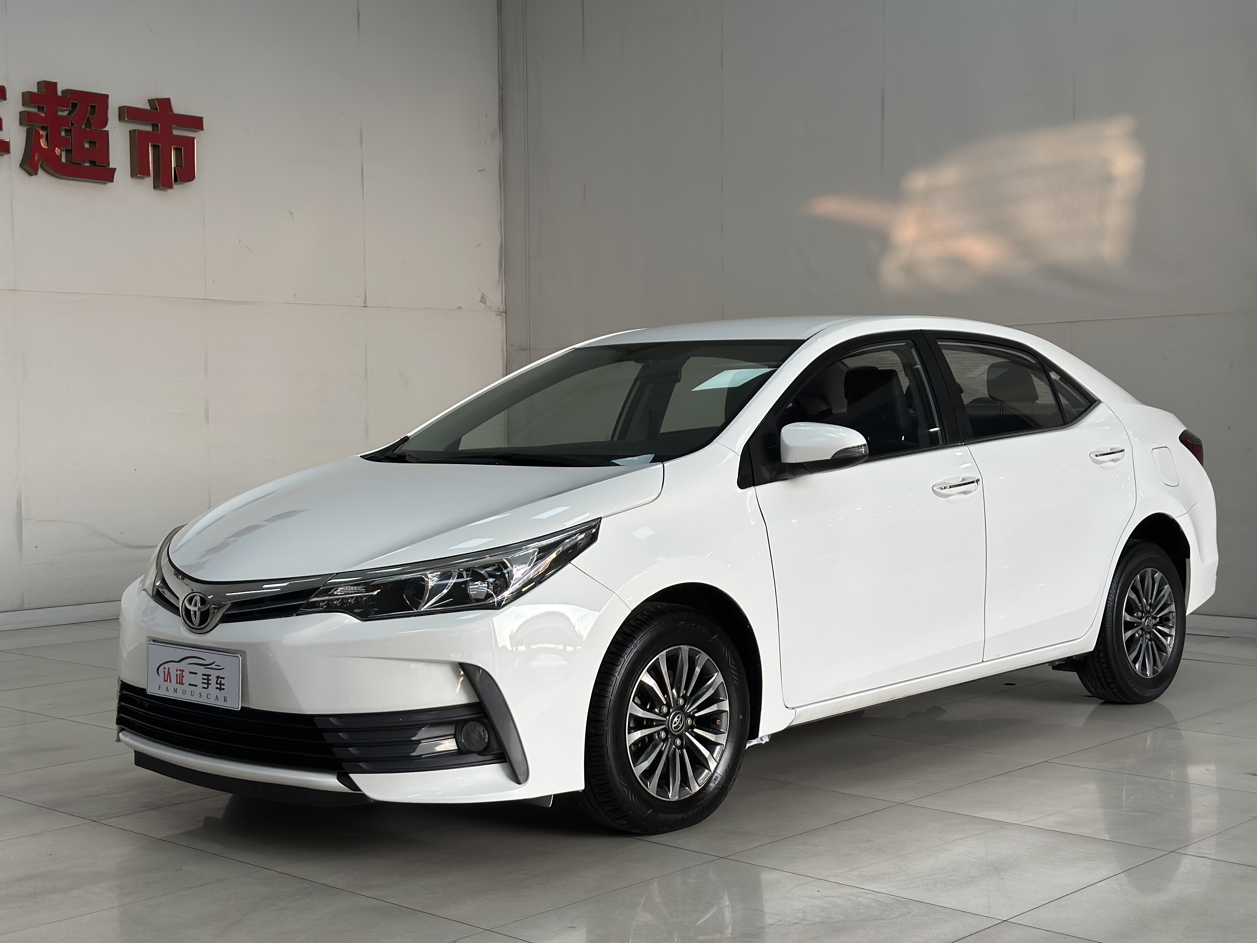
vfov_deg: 30.3
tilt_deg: -2.1
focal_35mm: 48
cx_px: 628
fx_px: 1743
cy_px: 472
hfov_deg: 39.7
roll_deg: +0.7
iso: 80
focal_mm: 6.86
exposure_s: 1/371
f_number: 1.78
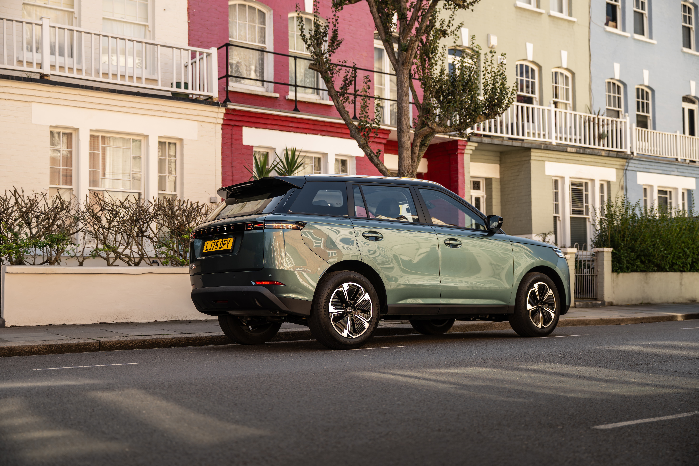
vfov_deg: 31.2
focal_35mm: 43
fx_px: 835
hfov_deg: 45.4
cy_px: 233
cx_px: 350
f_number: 2.8
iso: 32
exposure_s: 1/100
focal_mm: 43
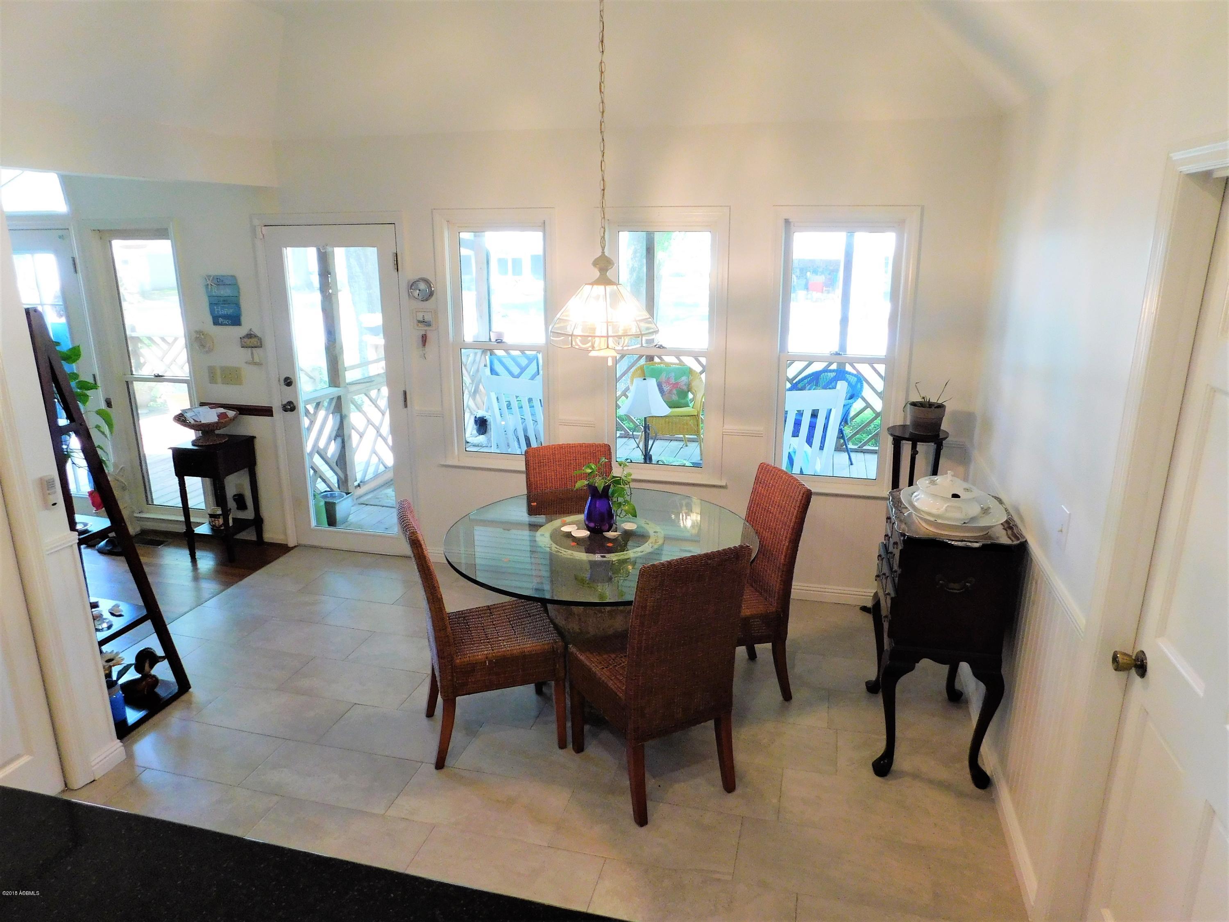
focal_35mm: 23
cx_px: 614
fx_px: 817
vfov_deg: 58.9
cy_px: 461
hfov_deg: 73.9
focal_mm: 4
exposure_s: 1/30
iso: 220
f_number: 3
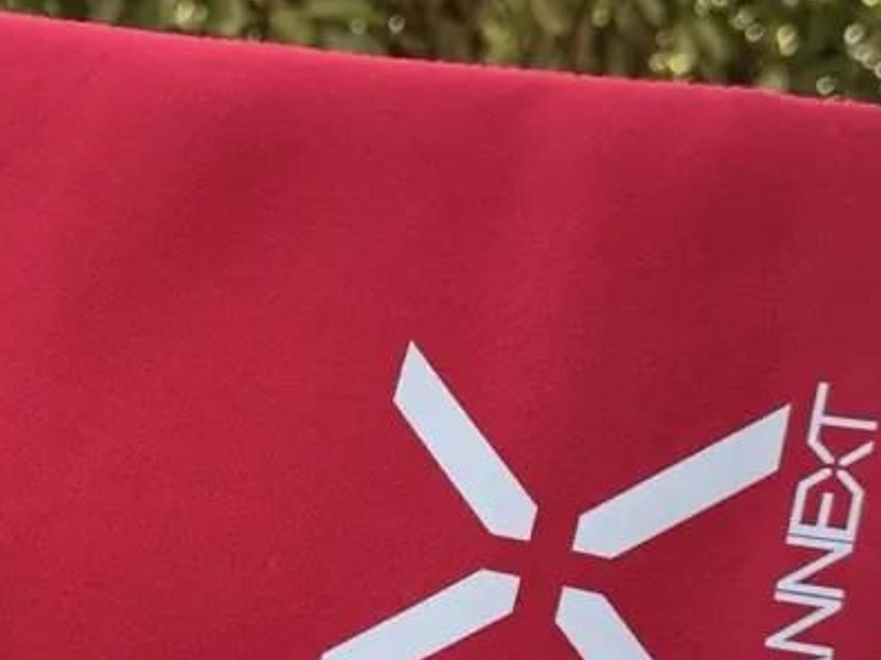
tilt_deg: -18.9
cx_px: 138
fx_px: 1857
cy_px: 468
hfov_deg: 26.1
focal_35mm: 73
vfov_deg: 20.0
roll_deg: +8.8
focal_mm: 6.76
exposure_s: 1/397
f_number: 1.78
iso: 100
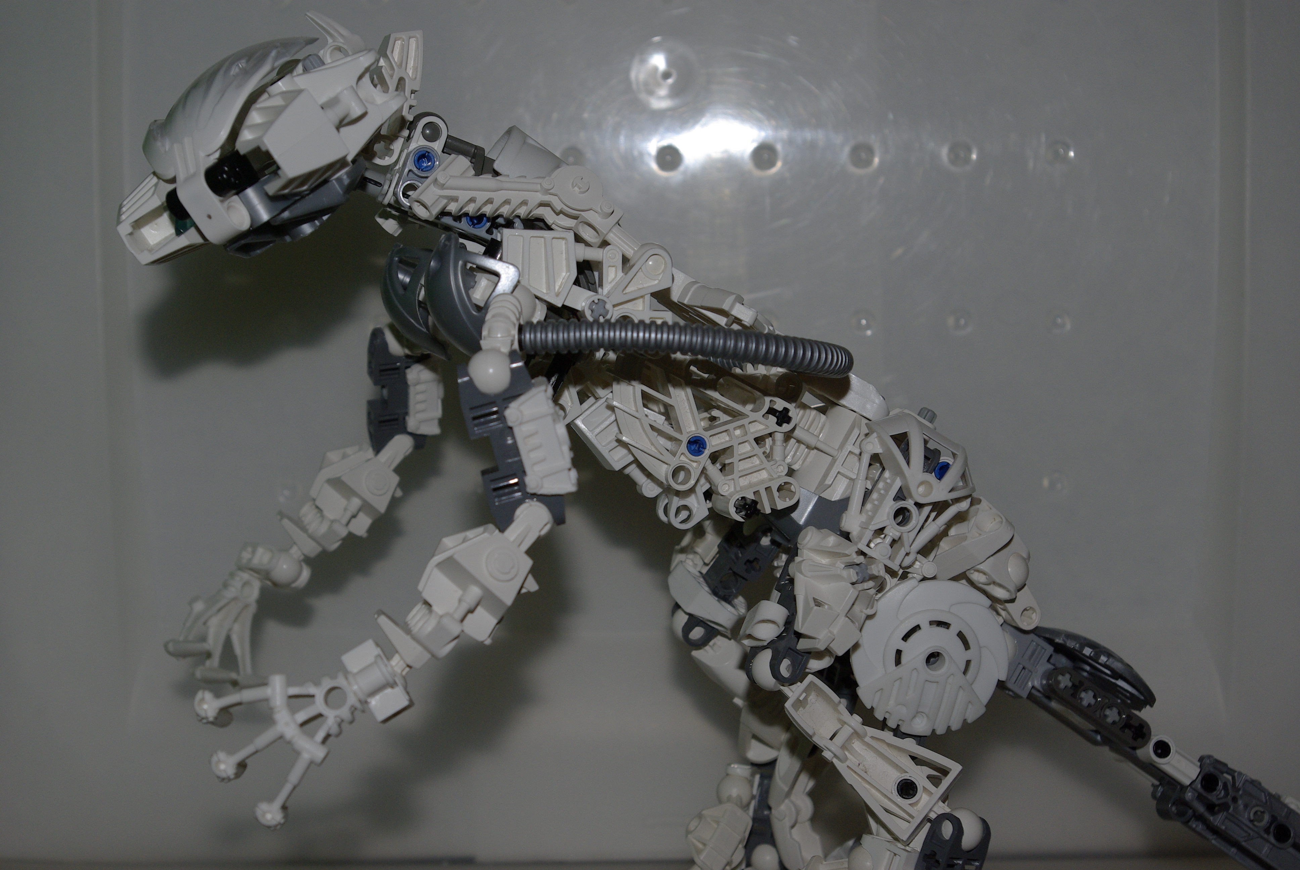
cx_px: 650
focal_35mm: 60
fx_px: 2169
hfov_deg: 33.4
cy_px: 435
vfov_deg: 22.7
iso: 400
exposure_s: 1/60
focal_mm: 40
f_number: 8
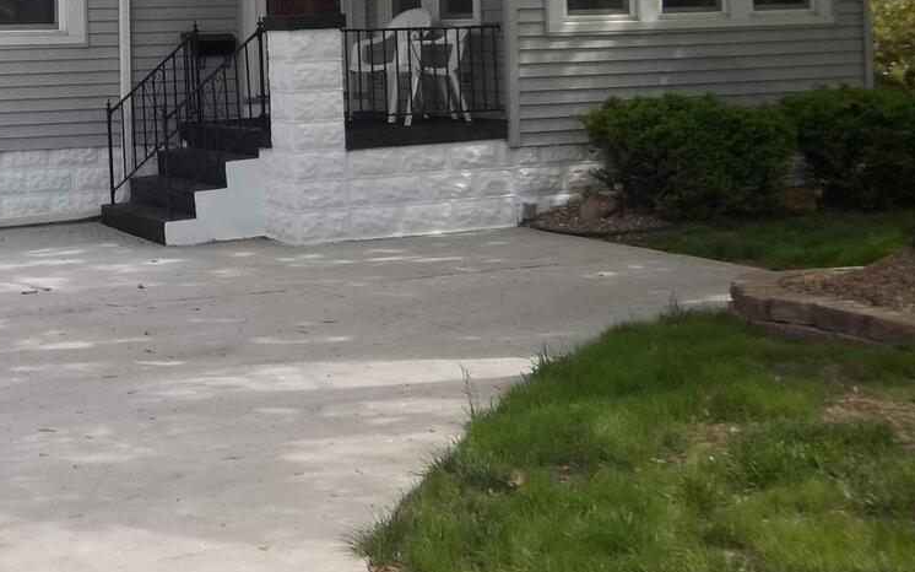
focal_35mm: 76
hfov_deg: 26.8
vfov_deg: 16.6
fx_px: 1895
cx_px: 240
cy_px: -72
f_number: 10.1
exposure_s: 1/100
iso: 80
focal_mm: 6.6
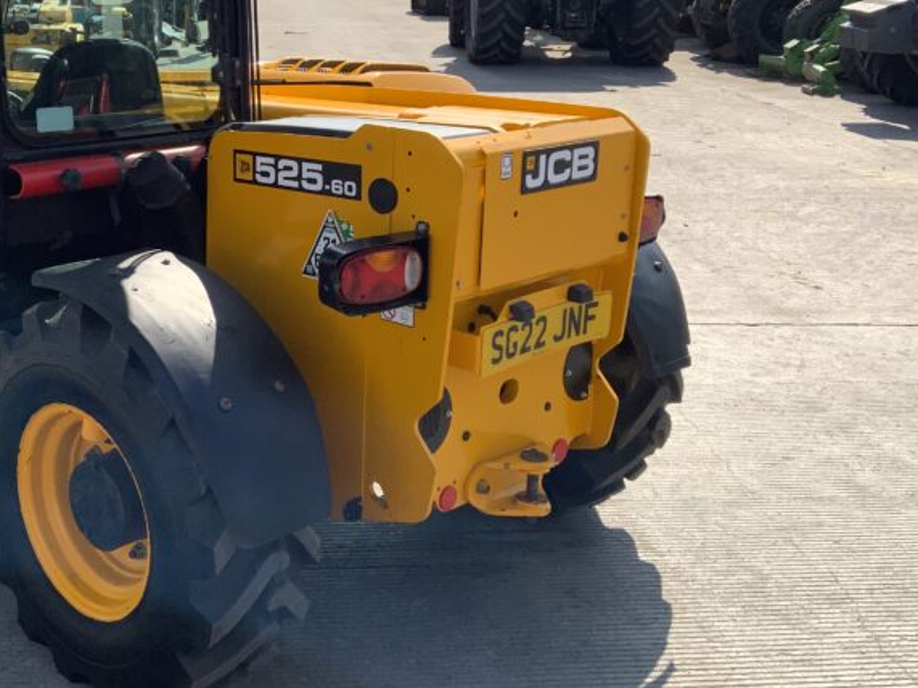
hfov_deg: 36.3
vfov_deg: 27.8
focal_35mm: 52
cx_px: 277
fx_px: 1379
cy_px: 228
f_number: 1.8
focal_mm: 3
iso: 16
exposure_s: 1/1848
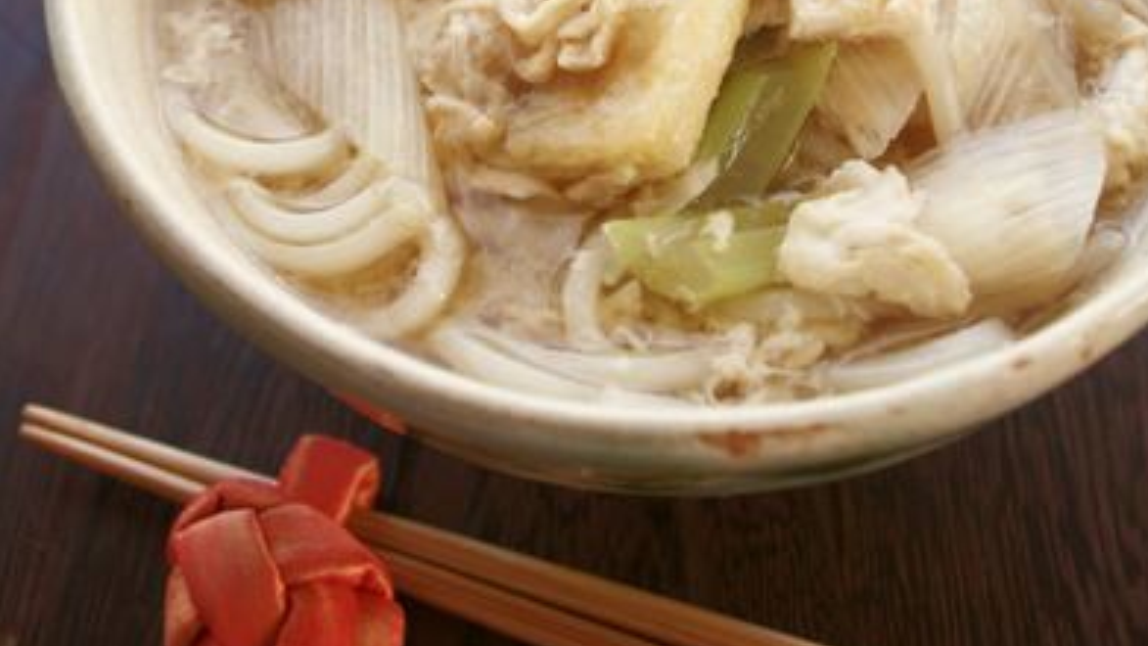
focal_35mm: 50
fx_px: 1522
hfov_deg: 41.3
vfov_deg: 23.0
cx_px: 581
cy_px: 3
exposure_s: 1/30
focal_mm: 21.25
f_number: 6.3
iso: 800
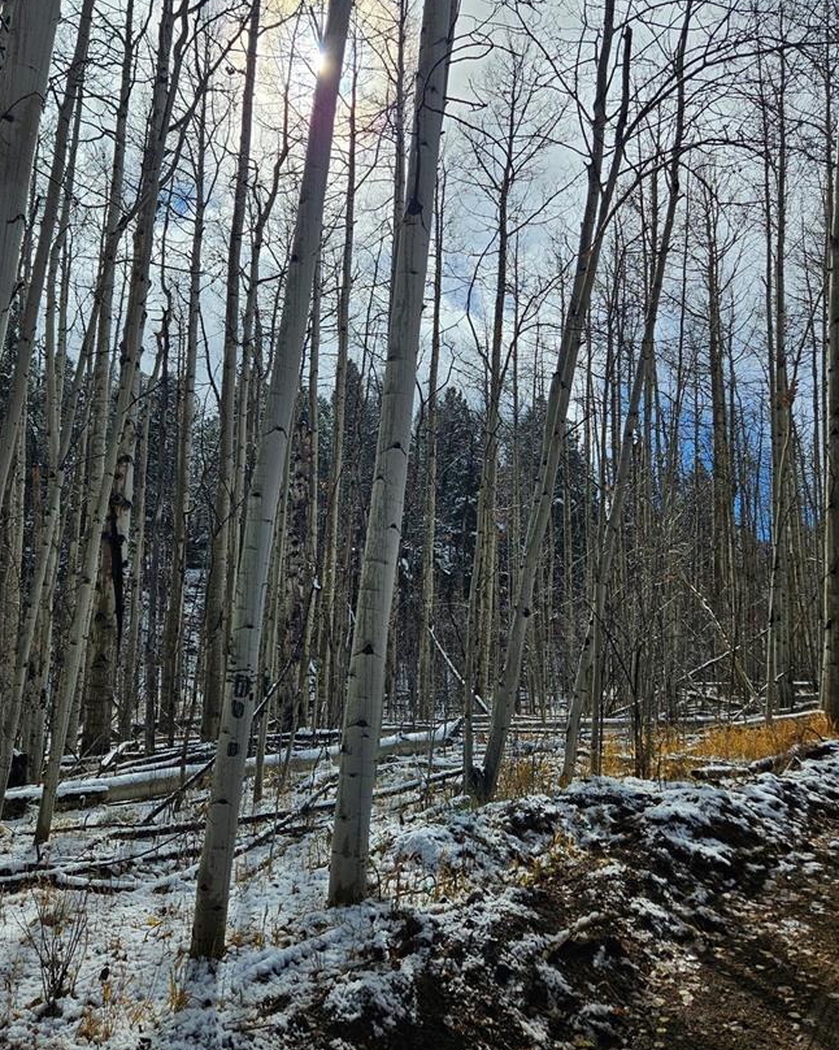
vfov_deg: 58.7
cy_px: 480
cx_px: 367
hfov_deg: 48.4
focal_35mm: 30
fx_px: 932
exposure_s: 1/4886
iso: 25
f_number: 1.8
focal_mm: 5.4
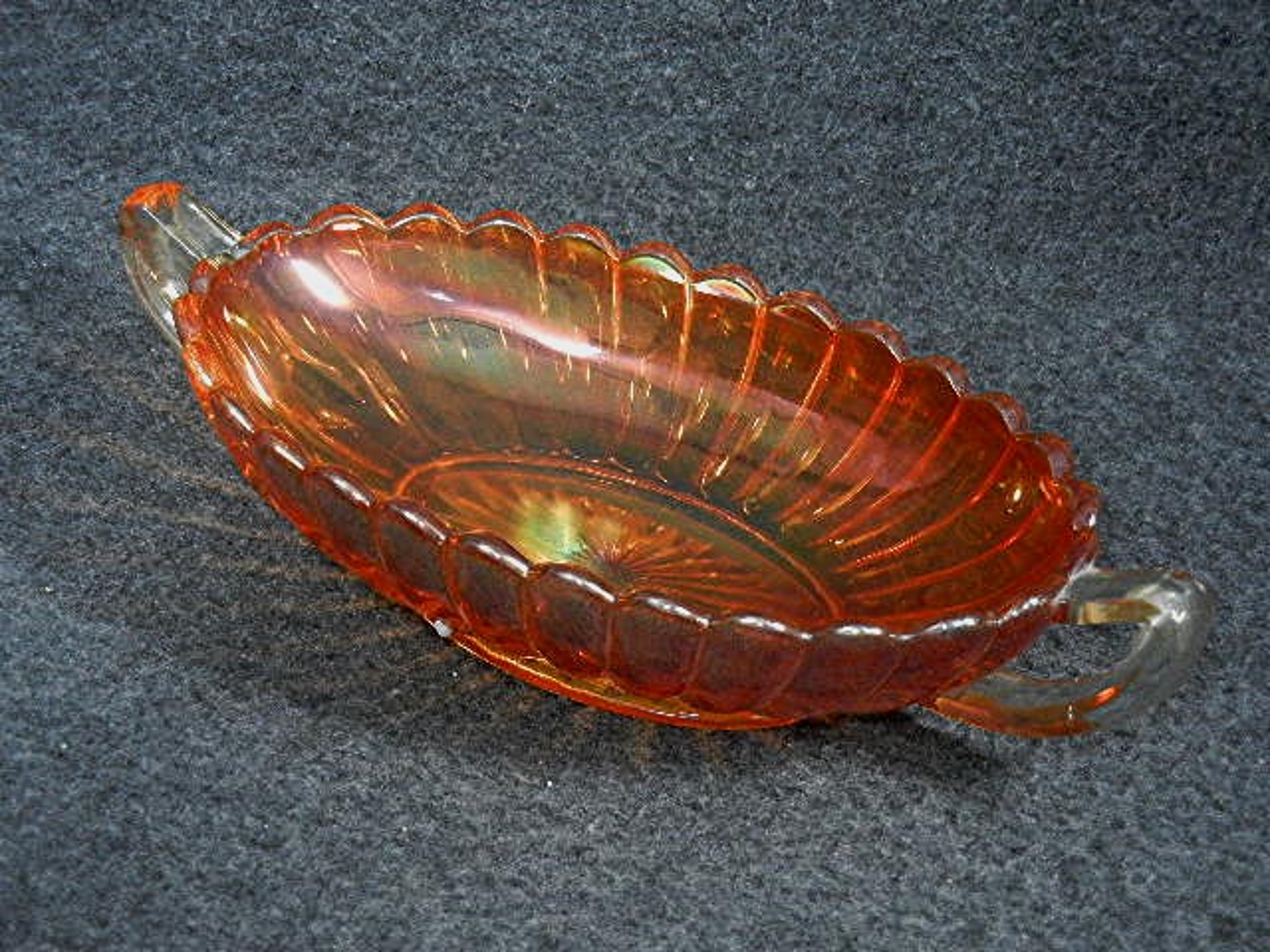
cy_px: 476
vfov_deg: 19.1
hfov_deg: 25.3
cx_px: 635
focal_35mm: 77
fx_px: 2825
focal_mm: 13.9
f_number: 4.3
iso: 800
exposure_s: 1/30
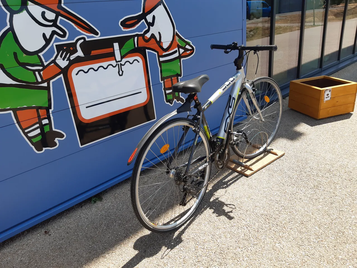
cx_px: 178
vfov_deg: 53.1
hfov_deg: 67.3
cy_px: 134
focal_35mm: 26
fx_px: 268
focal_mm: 3.92
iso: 40
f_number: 1.7
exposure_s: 1/1103
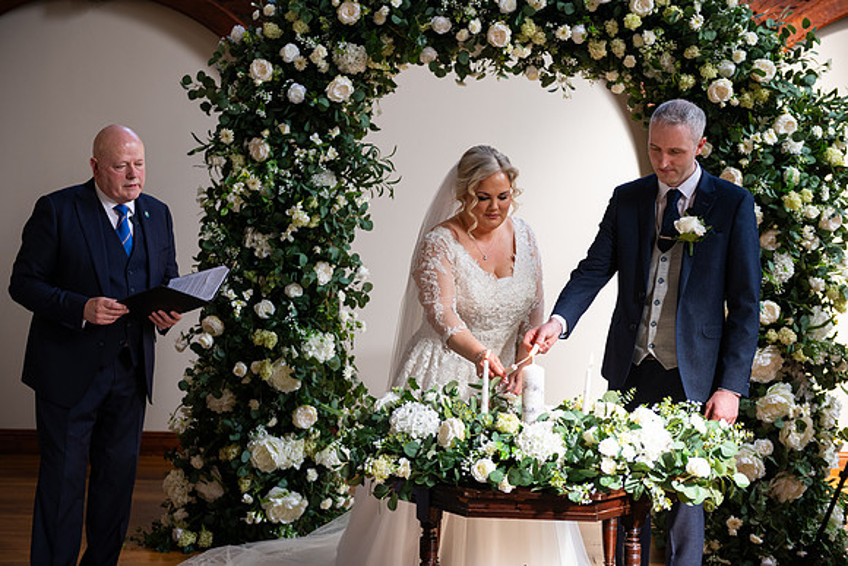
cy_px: 283
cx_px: 424
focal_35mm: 56
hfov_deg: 35.6
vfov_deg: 24.2
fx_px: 1319
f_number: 3.5
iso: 500
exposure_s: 1/160
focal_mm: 56
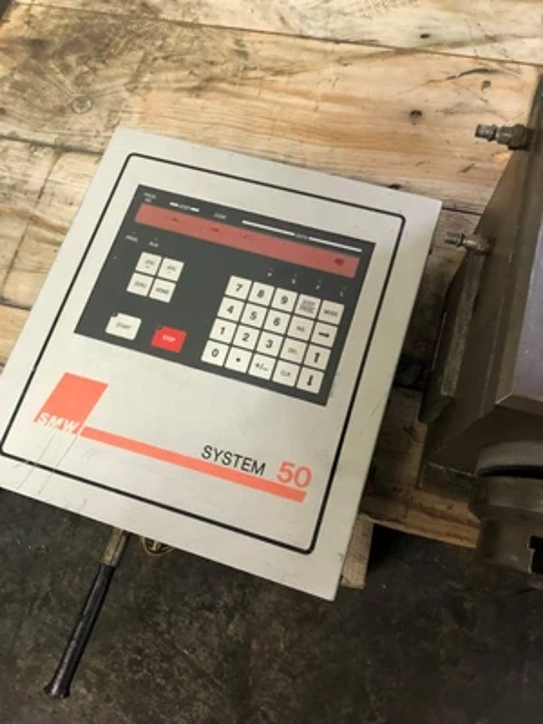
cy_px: 362
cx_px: 272
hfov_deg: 49.7
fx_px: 586
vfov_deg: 63.4
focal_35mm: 28
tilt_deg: -68.9
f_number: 1.8
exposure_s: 1/8
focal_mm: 4
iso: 80
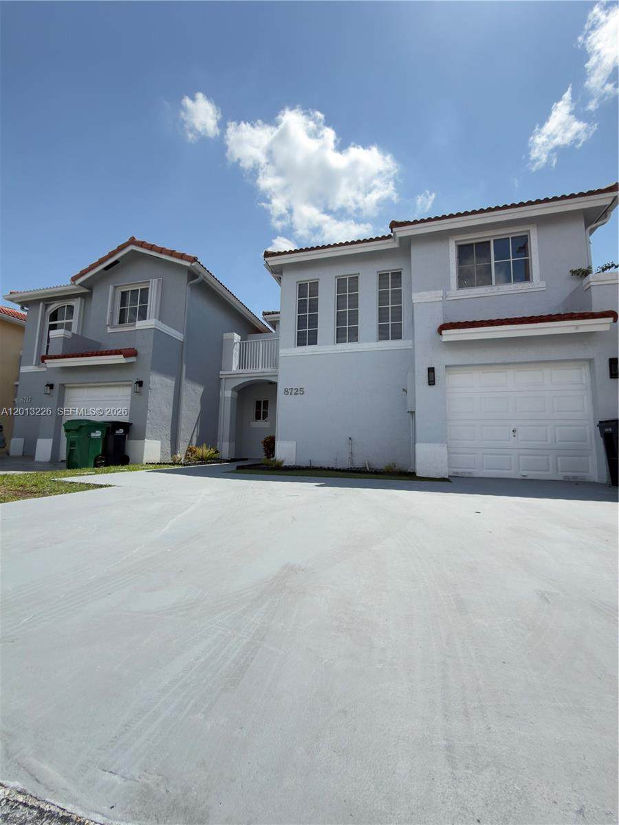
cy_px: 412
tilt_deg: +6.6
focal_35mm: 14
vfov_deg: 102.1
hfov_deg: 85.7
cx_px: 310
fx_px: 334
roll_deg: -0.4
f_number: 2.2
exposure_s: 1/840
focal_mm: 2.22
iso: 25
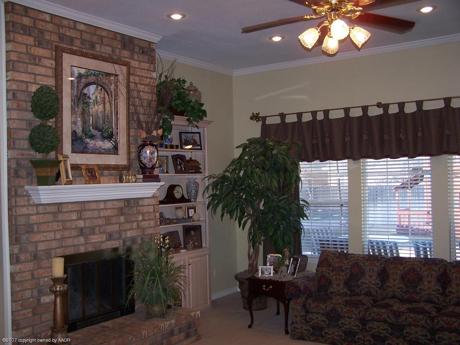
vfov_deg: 37.7
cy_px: 172
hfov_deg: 49.0
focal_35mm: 38
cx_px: 230
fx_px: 505
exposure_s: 1/45
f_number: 2.8
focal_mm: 6.3
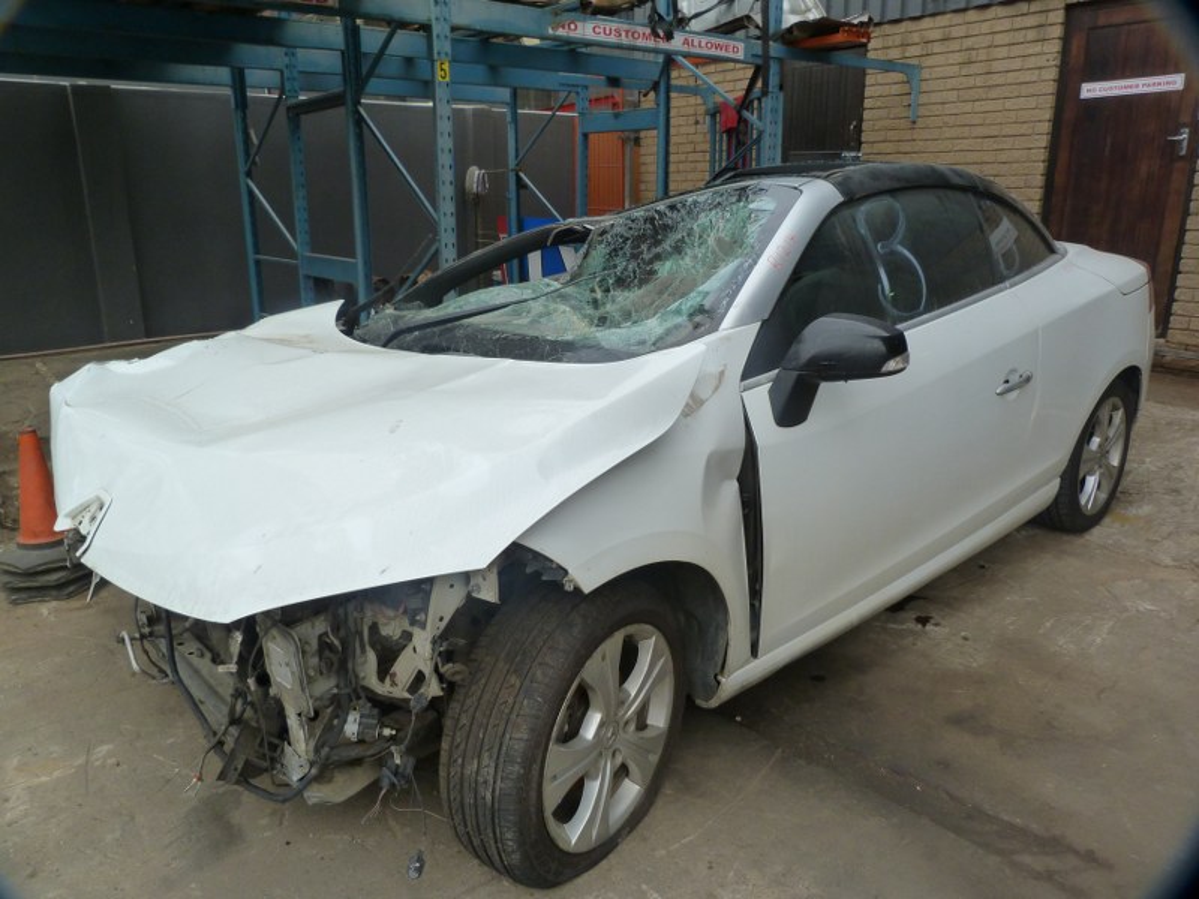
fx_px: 866
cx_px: 600
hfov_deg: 69.4
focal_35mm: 25
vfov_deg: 54.9
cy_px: 450
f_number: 4
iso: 125
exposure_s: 1/200
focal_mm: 4.5
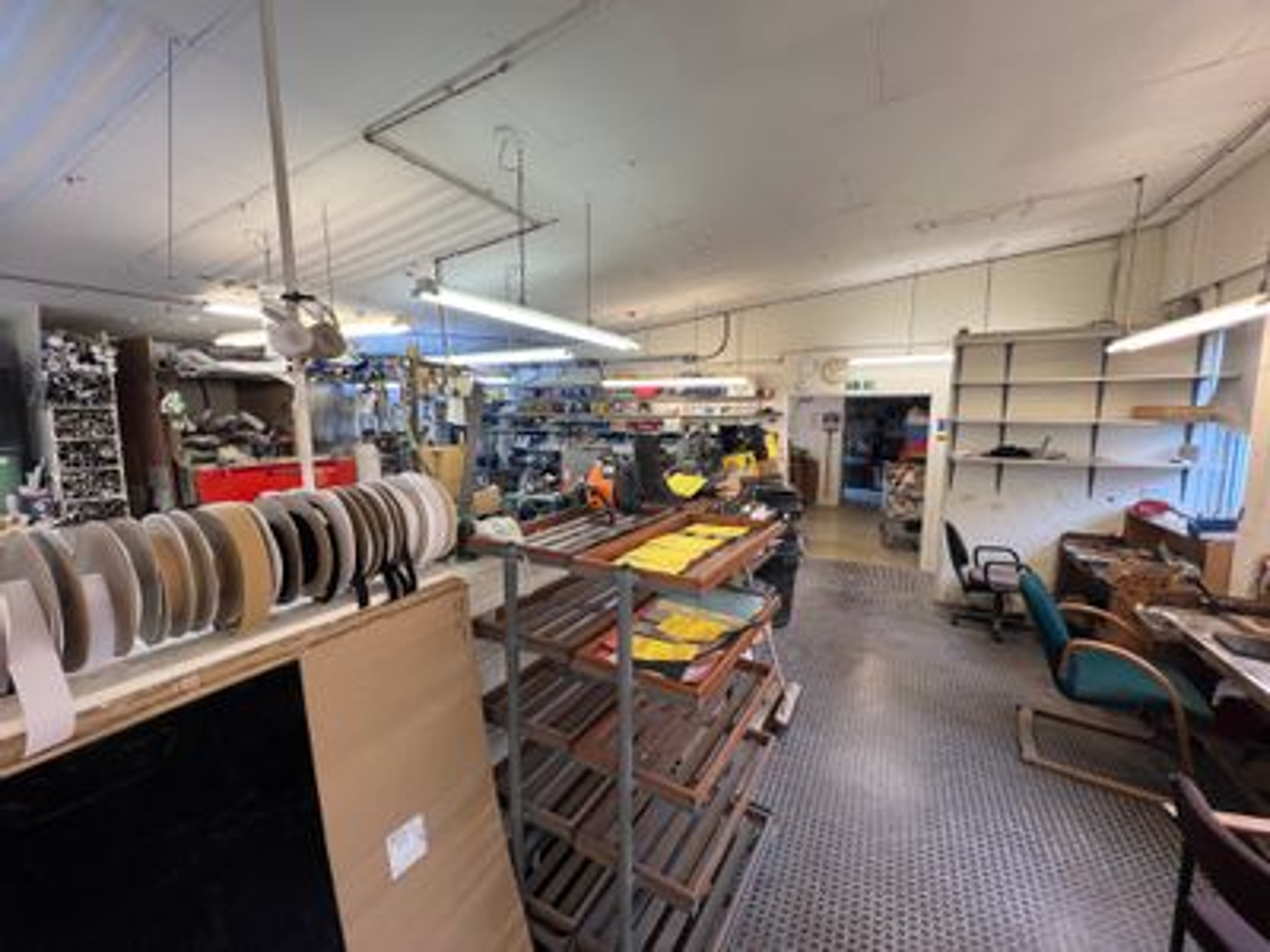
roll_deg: -0.5
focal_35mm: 13
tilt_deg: -5.1
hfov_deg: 106.2
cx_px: 635
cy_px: 476
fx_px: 477
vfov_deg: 89.9
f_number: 1.8
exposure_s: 1/100
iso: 80
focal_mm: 1.57
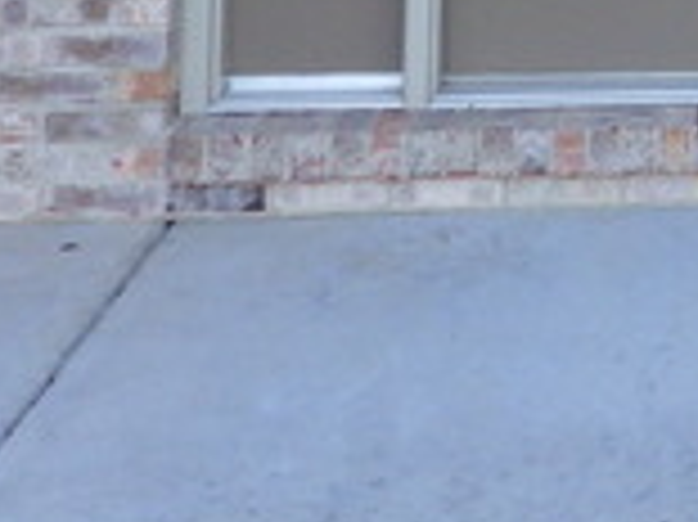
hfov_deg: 19.1
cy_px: -459
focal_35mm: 91
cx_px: 1027
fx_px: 1834
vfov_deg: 14.1
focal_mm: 4
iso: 125
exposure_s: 1/45
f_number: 3.1
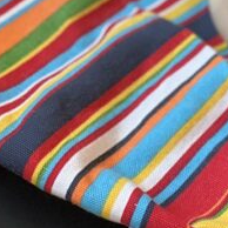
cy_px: -126
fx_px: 1885
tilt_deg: -57.5
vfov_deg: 6.8
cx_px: 267
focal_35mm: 253
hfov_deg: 6.9
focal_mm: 9
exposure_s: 1/24
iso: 400
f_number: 2.8
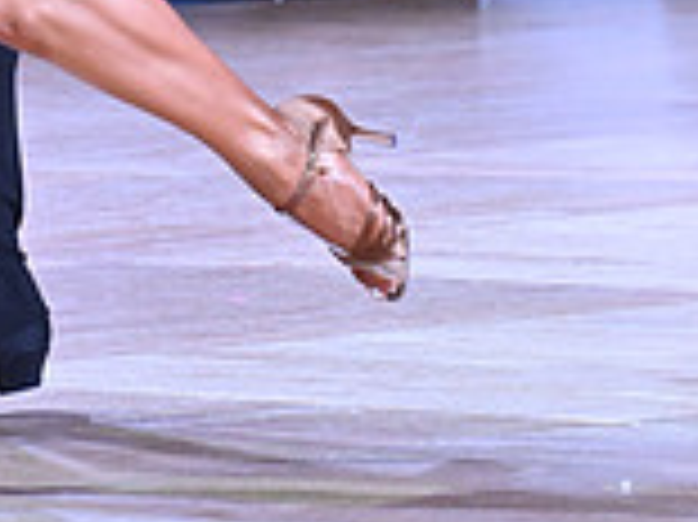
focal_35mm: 721
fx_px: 14527
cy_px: -450
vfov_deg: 2.1
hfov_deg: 2.7
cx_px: -110
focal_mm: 200
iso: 4000
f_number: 8
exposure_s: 1/400
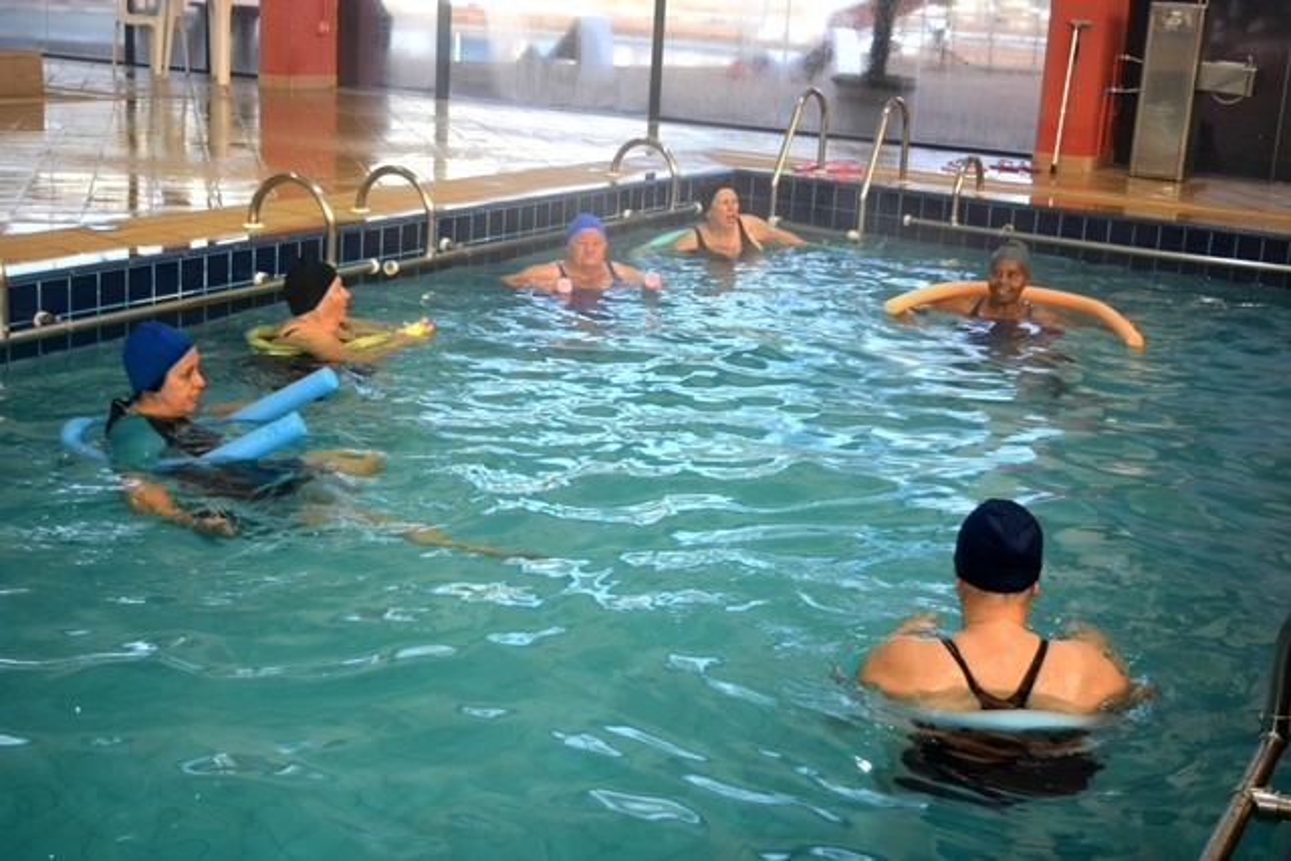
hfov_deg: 41.1
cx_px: 646
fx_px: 1722
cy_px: 430
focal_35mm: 48
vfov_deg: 28.1
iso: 360
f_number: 4.5
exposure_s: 1/80
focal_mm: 32
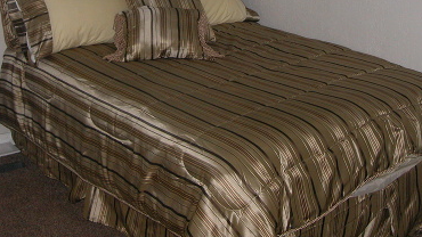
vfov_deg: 18.1
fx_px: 716
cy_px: -25
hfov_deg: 32.8
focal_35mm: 64
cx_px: 188
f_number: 2.8
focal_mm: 8.9
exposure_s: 1/60
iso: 200
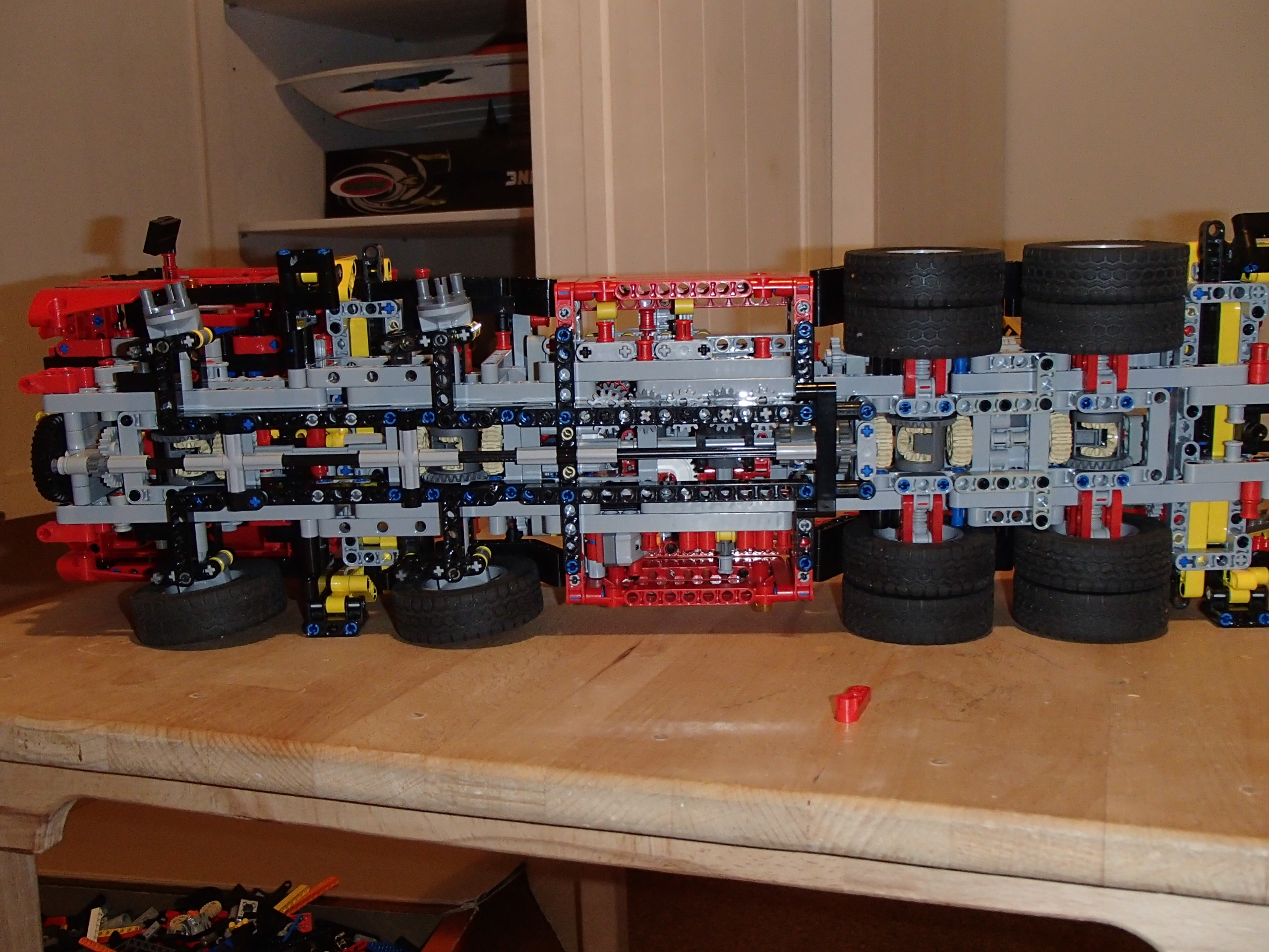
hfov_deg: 49.0
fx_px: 1393
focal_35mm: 38
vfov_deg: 37.7
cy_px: 476
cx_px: 634
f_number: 4.6
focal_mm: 6.83
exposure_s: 1/40
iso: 400
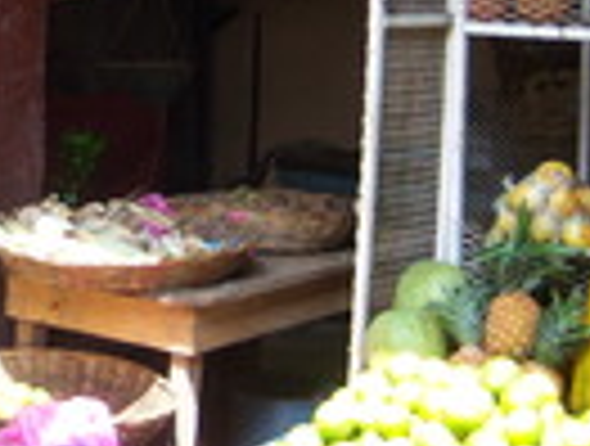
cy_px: 90
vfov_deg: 14.8
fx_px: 1709
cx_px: -56
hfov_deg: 18.8
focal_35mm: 100
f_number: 2.8
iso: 80
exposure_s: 1/160
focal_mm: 7.5
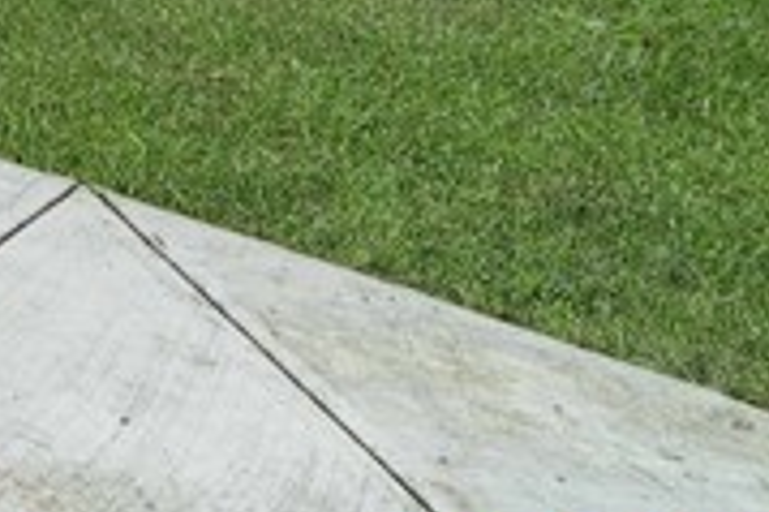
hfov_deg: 13.2
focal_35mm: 85
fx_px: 1814
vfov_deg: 11.9
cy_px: -824
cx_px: -1289
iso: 200
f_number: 8
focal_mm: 14
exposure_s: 1/350
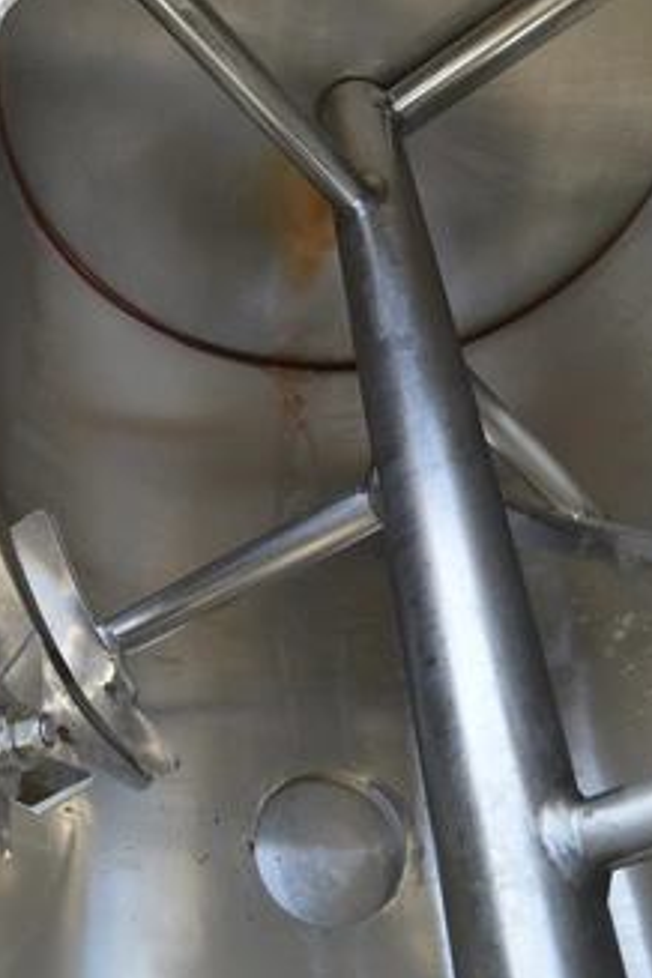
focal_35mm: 33
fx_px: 896
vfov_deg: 57.1
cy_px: 443
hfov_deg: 40.0
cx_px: 323
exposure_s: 1/125
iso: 250
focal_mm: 18
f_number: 5.6
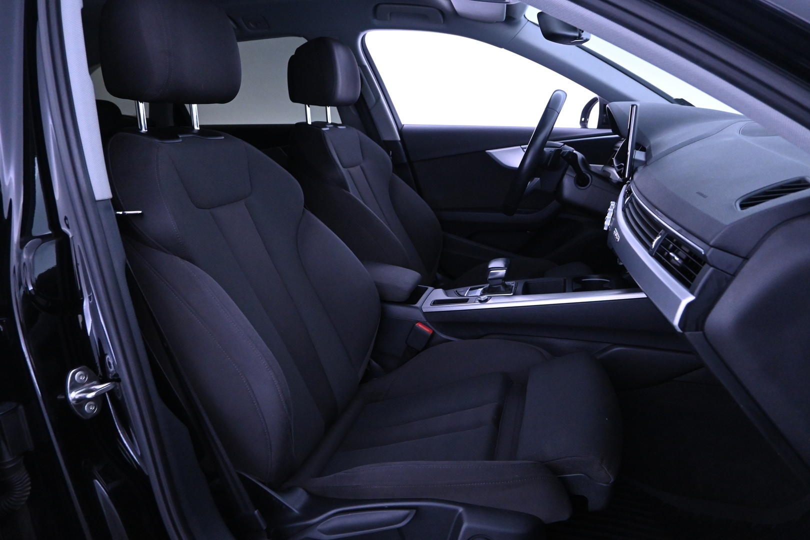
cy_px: 270
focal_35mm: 24
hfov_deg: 73.7
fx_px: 540
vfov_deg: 53.1
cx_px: 405
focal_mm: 16
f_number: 4.5
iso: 3600
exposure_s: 1/25
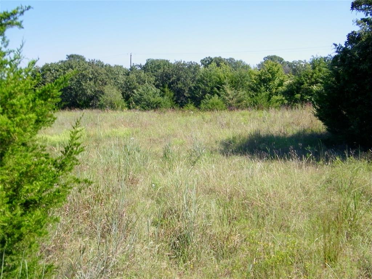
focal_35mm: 47
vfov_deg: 30.9
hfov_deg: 40.4
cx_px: 186
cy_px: 140
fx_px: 505
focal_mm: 8.3
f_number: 7.8
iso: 100
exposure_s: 1/160
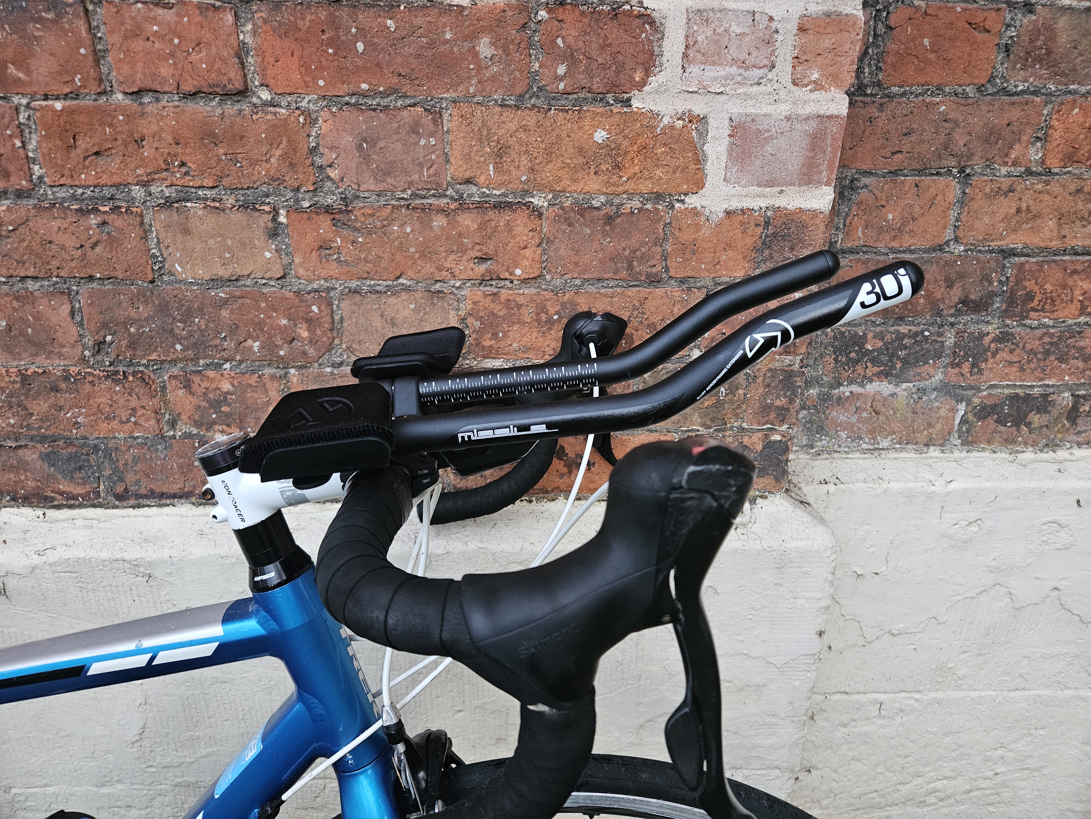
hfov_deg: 73.9
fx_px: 725
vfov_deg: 58.9
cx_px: 546
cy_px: 410
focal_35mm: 23
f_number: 1.8
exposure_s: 1/33.3
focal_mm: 5.4
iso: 500
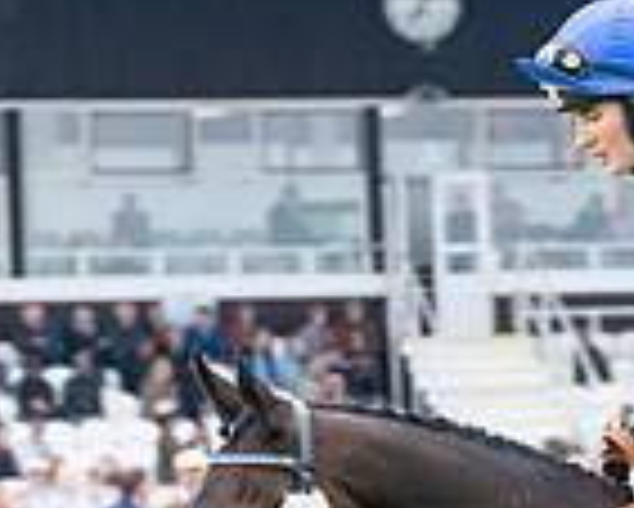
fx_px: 7323
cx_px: 714
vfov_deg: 4.0
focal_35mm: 390
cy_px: 709
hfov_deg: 4.9
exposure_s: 1/500
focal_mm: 70
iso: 400
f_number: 4
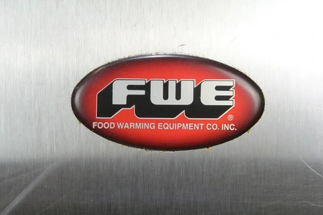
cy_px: 108
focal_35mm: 53
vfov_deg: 25.5
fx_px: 475
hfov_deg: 37.5
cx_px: 162
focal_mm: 19.43
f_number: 10
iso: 3200
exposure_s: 1/60
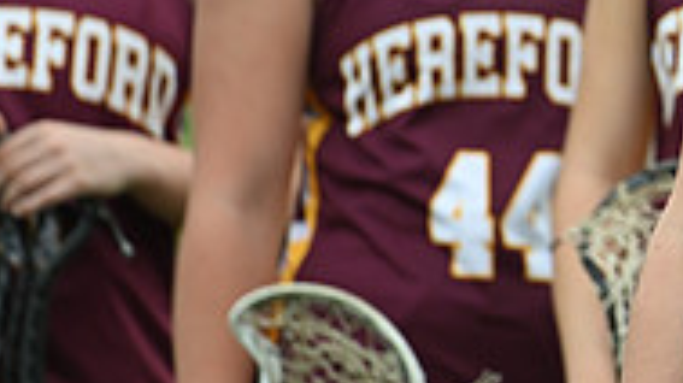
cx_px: 972
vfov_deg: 0.9
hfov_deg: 1.7
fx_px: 23292
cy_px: -56
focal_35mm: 1287
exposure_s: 1/1250
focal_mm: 400
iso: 1000
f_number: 4.5
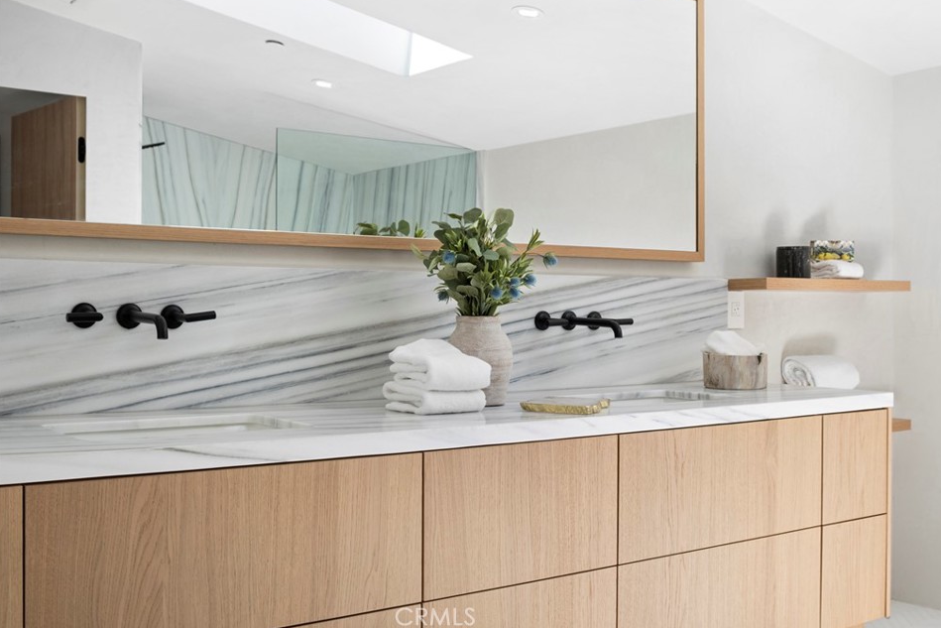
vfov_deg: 32.6
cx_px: 502
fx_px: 1072
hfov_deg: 47.4
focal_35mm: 41
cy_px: 292
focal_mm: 25.4
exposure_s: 1/25
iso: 250
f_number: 6.4
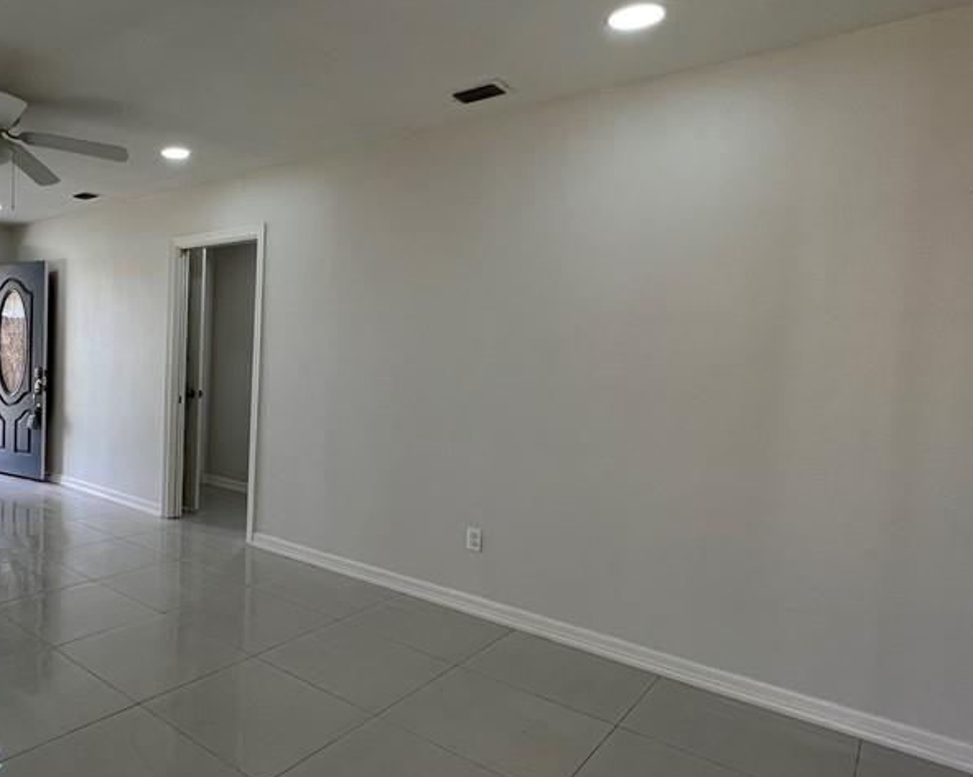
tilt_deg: -3.9
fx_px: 633
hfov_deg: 69.1
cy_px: 390
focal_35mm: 22
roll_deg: -2.0
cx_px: 219
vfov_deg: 63.1
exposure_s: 1/122
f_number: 1.8
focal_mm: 1.57
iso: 50
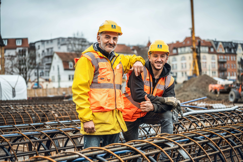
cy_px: 83
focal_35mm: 51
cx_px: 121
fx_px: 344
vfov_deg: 26.5
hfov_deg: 38.9
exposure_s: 1/1000
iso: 160
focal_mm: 50
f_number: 2.2
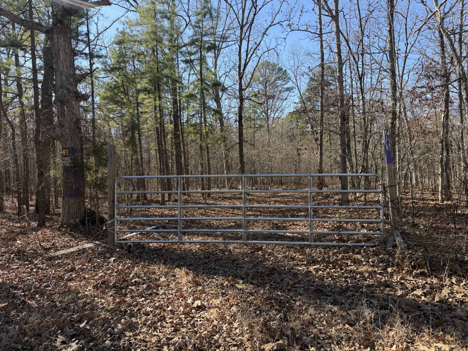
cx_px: 234
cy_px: 176
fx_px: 324
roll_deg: +1.9
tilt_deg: +0.2
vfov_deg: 56.8
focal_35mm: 24
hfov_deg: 71.6
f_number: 1.78
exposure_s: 1/1018
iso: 100
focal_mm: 6.76
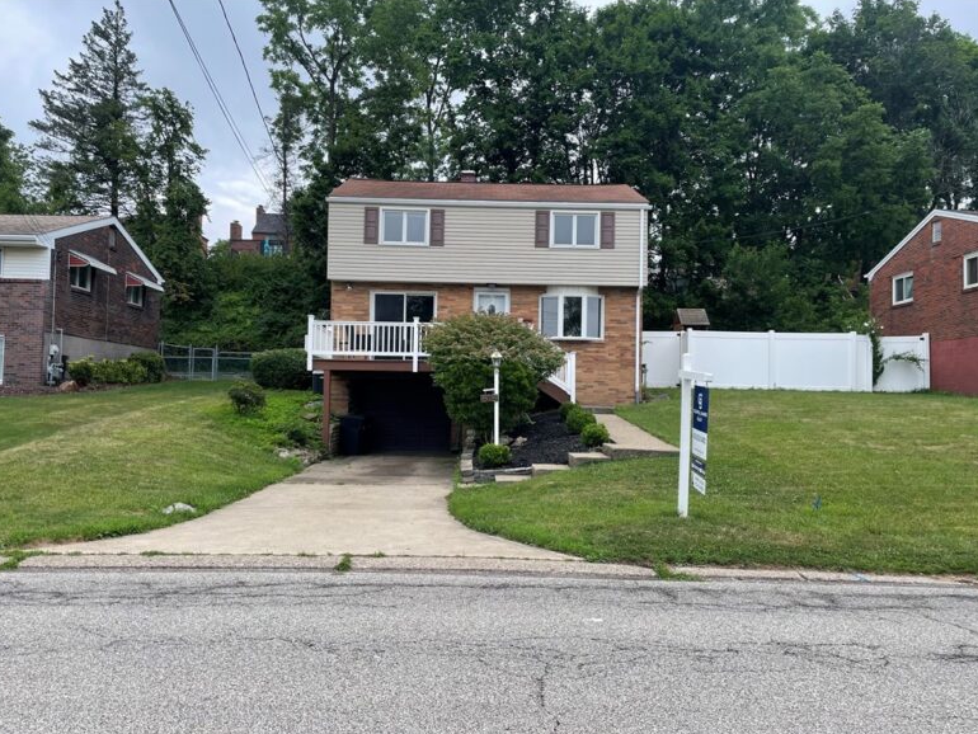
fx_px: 763
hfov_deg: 65.3
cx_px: 476
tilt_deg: +1.5
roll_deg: -0.5
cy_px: 377
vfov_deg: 51.4
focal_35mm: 27
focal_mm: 4.2
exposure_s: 1/754
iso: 32
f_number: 1.6
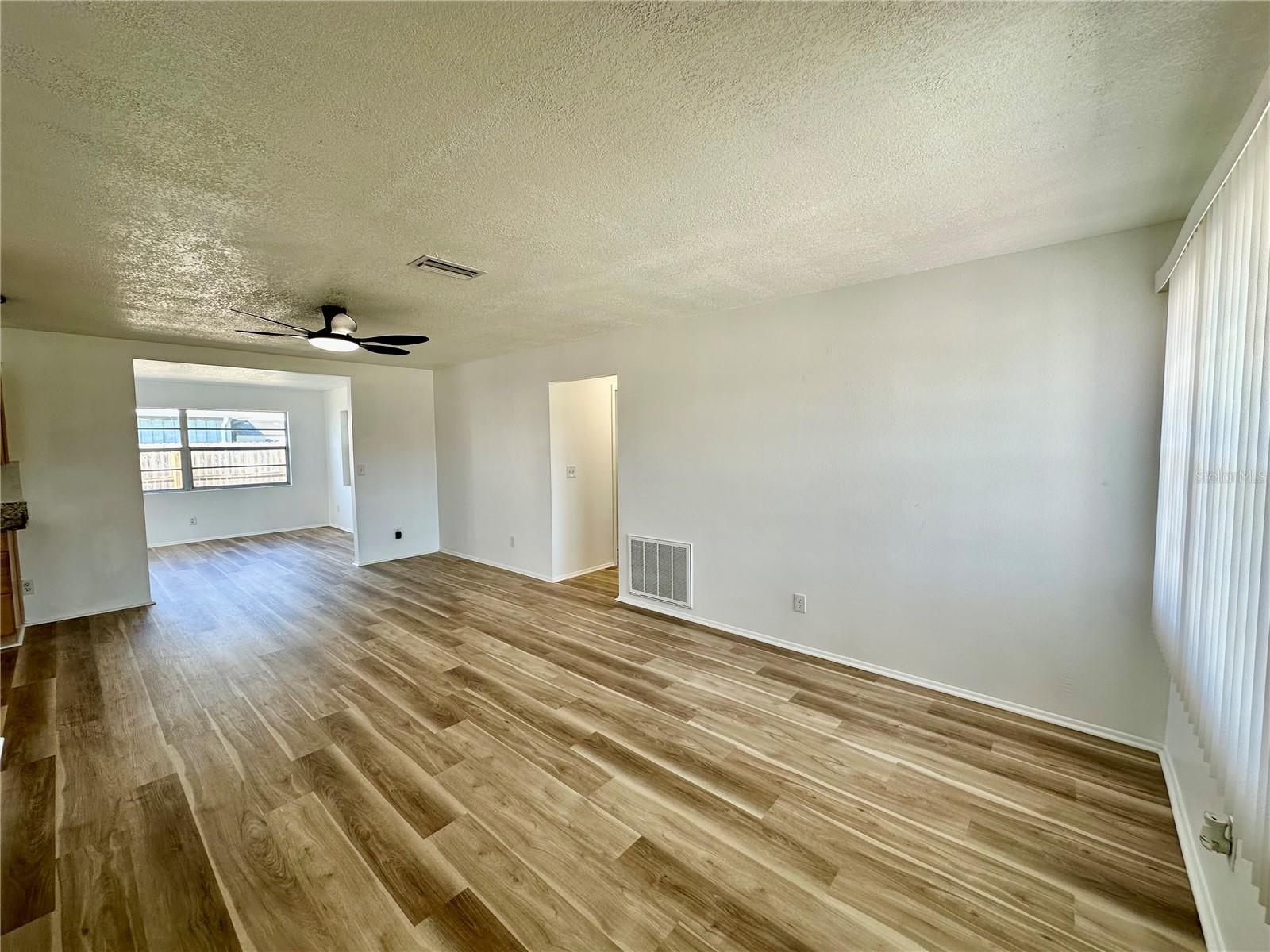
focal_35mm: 14
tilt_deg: -4.0
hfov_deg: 102.1
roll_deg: +1.0
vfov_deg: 85.7
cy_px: 476
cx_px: 635
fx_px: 514
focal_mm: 2.22
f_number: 2.2
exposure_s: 1/99
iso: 50
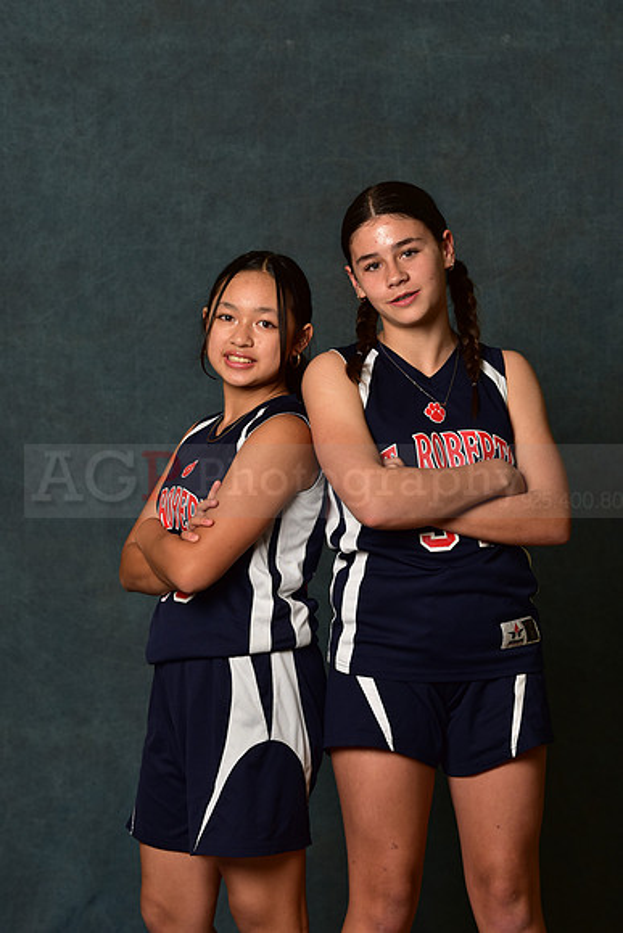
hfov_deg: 12.5
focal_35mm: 110
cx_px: 312
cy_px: 466
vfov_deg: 18.6
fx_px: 2853
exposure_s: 1/100
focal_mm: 110
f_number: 5.6
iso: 250
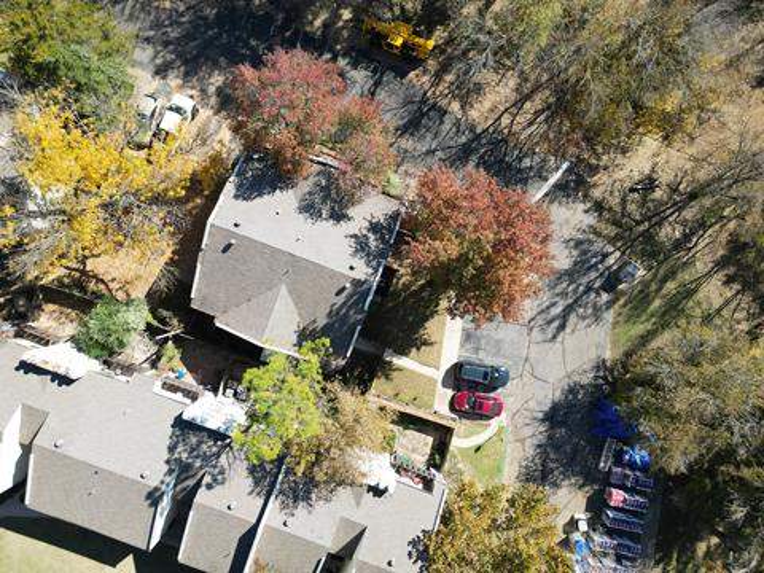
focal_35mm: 24
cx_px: 382
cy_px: 286
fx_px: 530
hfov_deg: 71.6
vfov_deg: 56.8
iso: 140
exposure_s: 1/1500
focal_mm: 6.72
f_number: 1.7
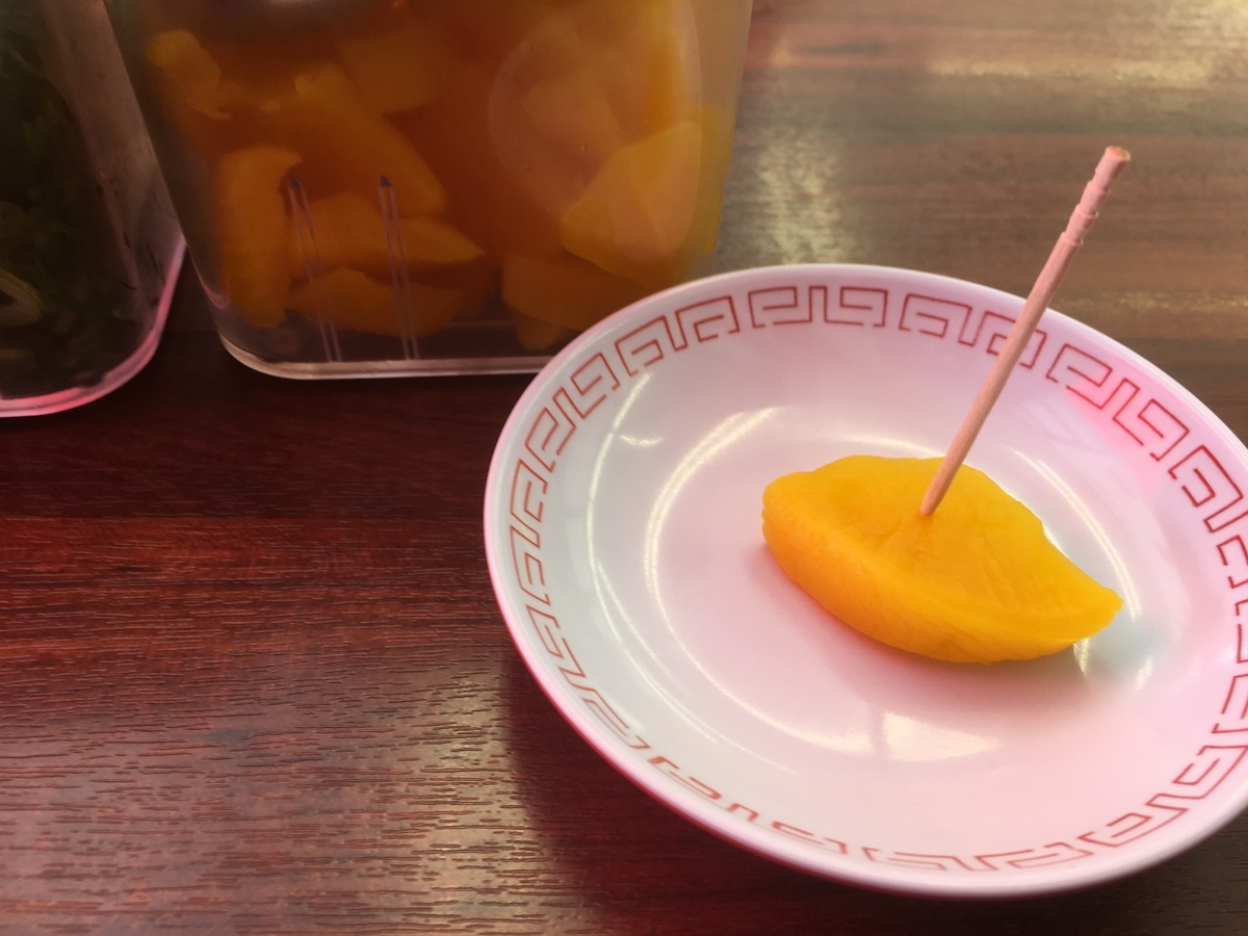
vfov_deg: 48.2
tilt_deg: -45.5
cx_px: 624
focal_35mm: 29
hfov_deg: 61.7
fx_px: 1046
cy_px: 468
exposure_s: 1/60
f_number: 2.2
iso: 25
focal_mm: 4.15
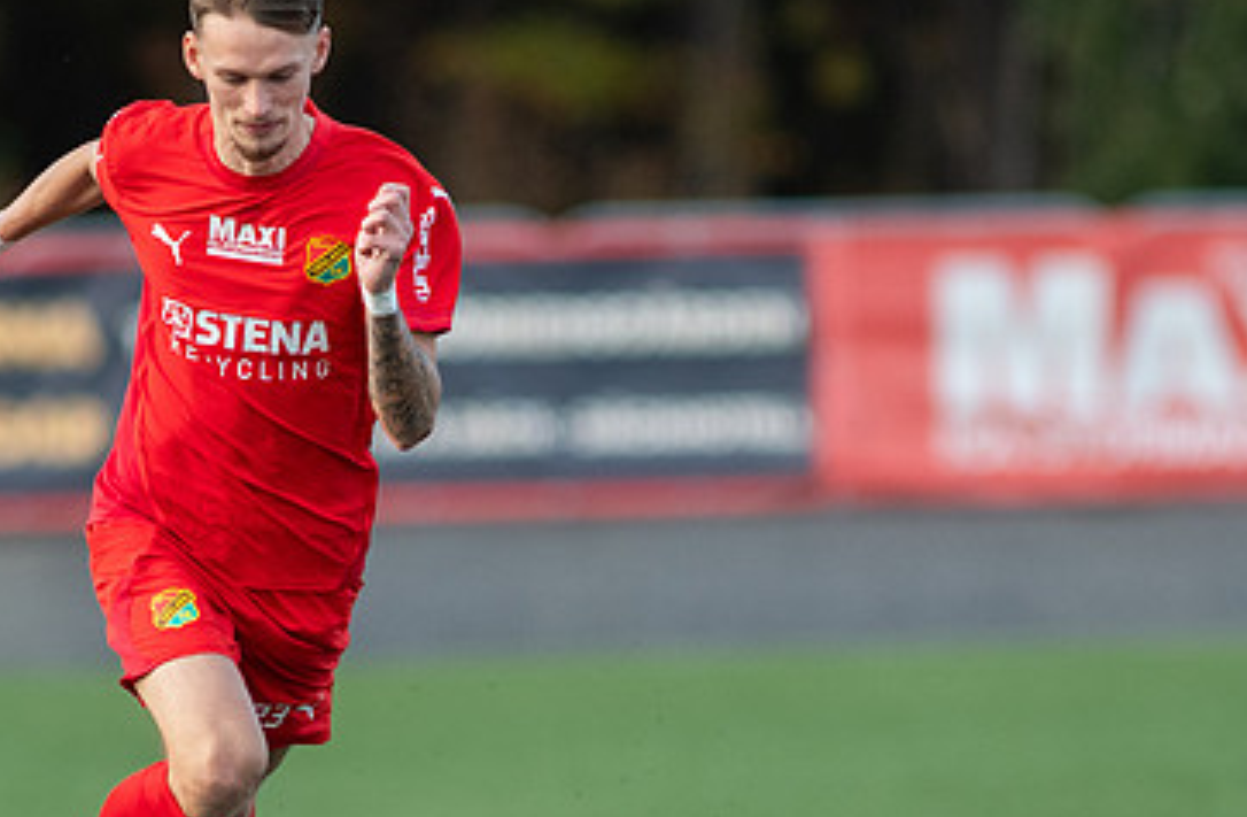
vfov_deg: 1.5
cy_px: 641
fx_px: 31863
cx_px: 240
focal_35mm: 925
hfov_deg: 2.2
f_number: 3.2
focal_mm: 300
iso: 1000
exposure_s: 1/1600
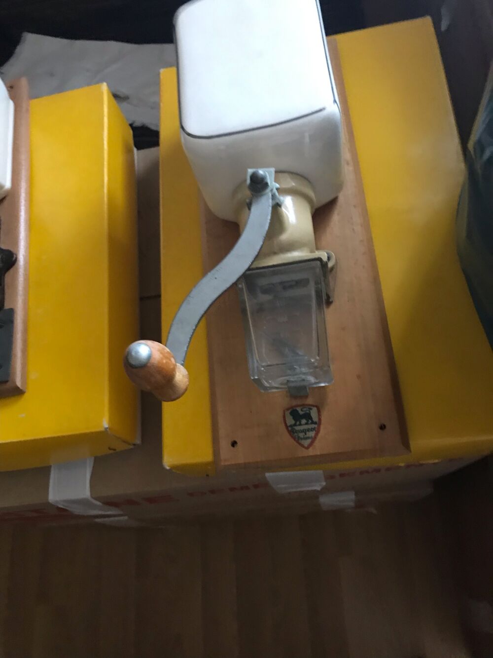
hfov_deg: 49.8
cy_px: 329
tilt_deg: -65.0
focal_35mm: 28
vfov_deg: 63.4
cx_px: 246
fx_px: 532
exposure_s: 1/8
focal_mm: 3.99
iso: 80
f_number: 1.8
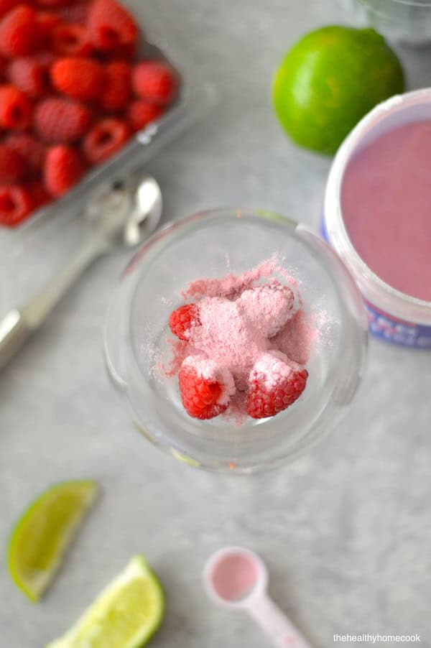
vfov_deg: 27.0
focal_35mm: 75
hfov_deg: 18.2
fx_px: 1349
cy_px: 324
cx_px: 216
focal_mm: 50
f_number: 2
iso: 2000
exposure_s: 1/500
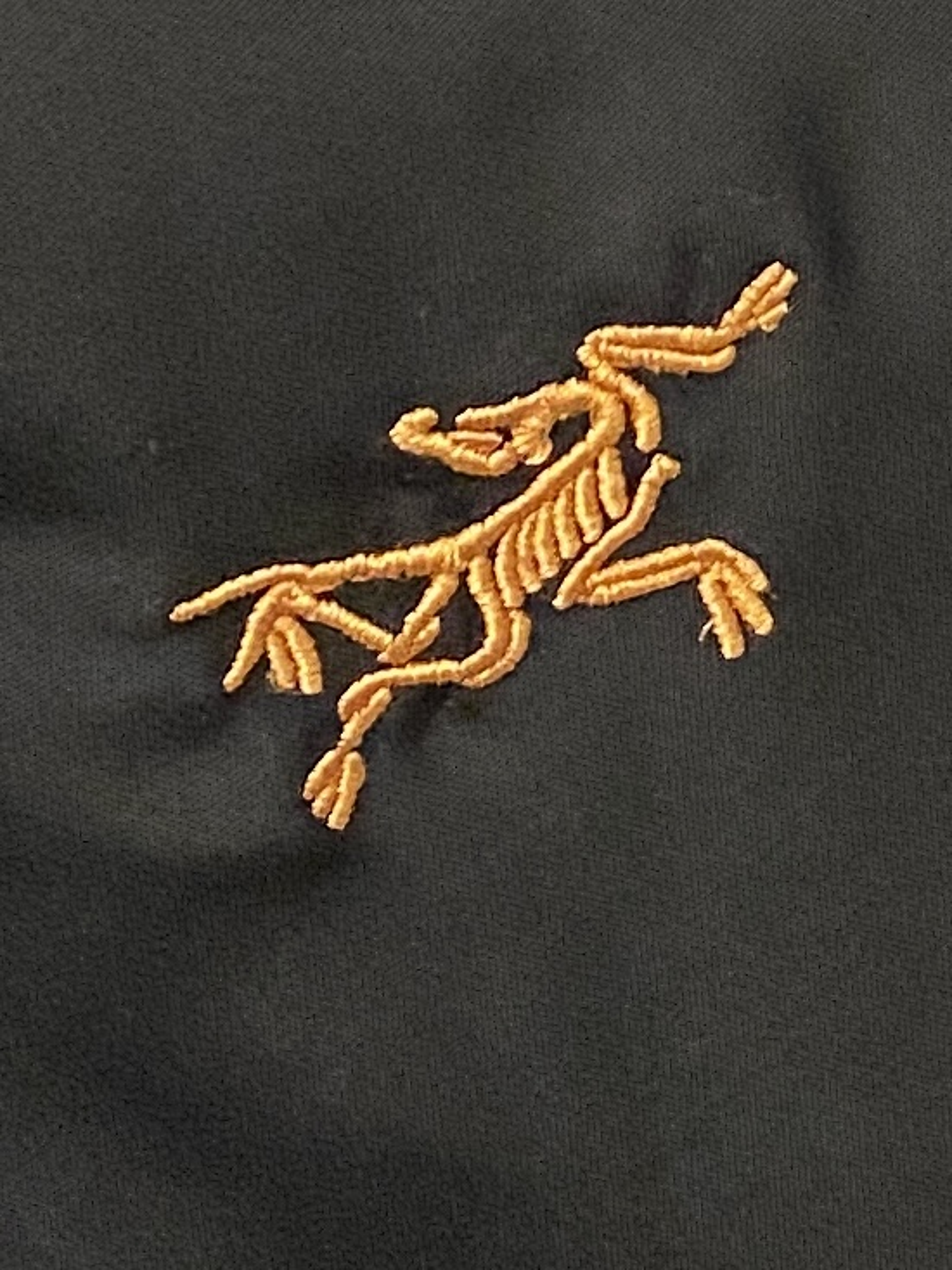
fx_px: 954
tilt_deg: -14.4
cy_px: 635
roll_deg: +34.2
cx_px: 476
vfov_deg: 67.3
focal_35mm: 26
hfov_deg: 53.0
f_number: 1.8
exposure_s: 1/89
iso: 125
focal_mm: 4.25
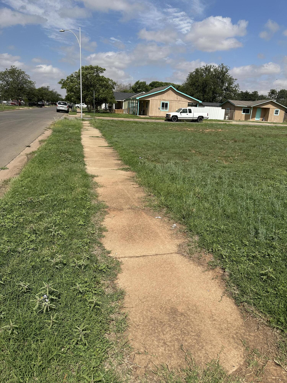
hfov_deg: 56.8
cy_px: 192
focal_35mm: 24
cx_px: 144
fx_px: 265
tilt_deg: -18.0
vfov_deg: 71.6
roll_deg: -4.6
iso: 80
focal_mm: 6.86
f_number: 1.78
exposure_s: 1/7576
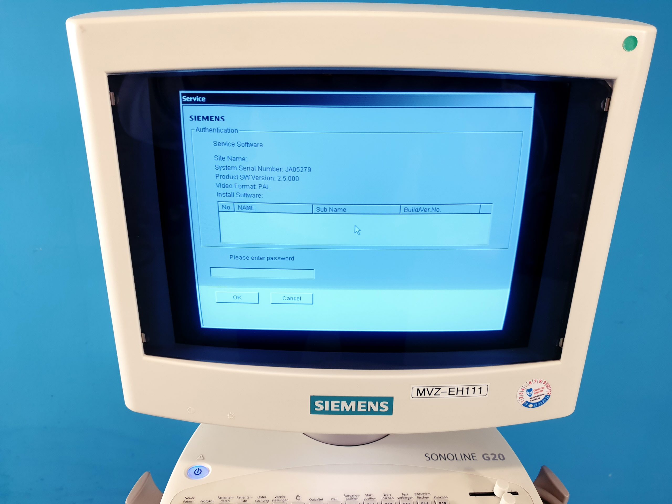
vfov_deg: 53.1
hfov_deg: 67.3
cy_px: 252
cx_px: 336
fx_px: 505
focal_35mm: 26
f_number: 1.5
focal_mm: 4.3
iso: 125
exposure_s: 1/50
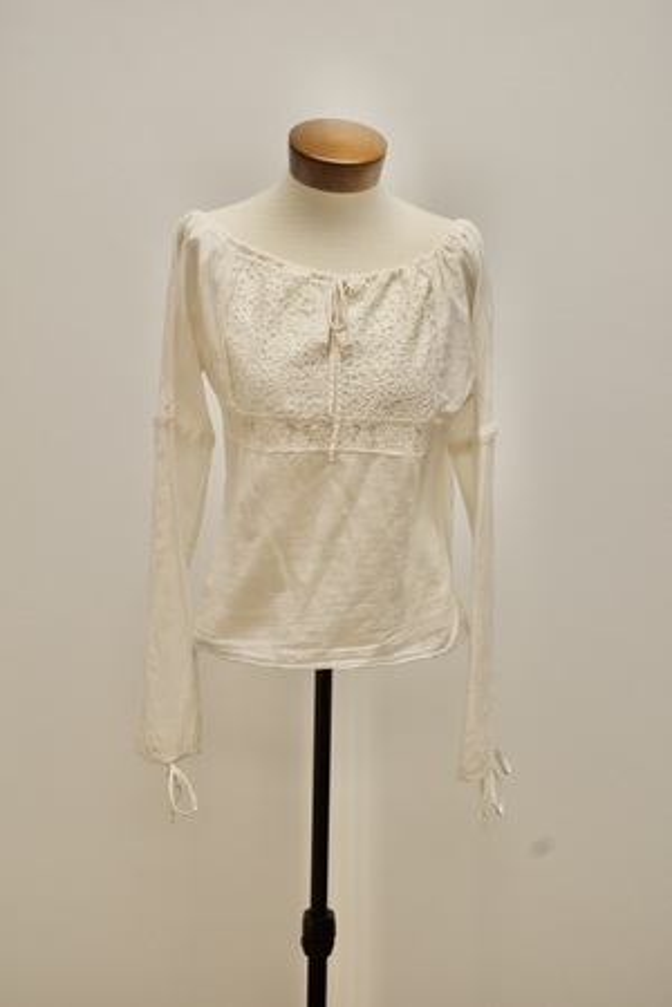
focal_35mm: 60
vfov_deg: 33.4
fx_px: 1680
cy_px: 504
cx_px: 336
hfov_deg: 22.6
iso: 1600
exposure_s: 1/125
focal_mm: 40
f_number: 8
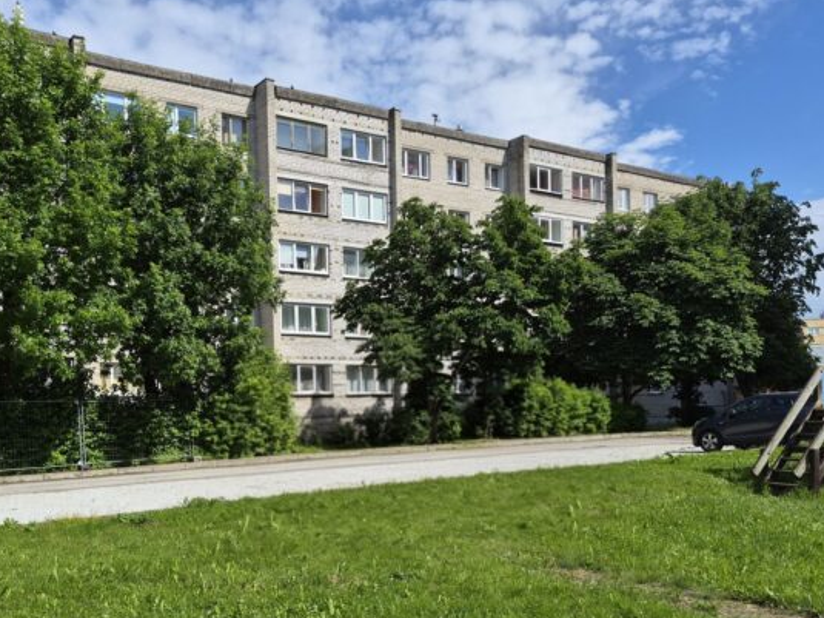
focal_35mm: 33
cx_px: 290
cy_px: 435
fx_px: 785
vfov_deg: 42.1
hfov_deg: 54.5
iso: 80
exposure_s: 1/10000
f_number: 1.8
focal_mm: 5.4
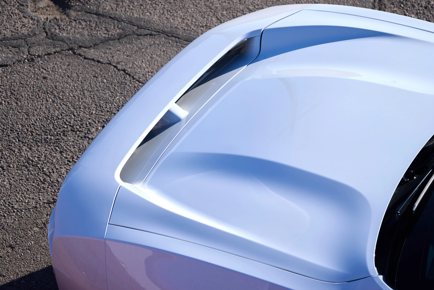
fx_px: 2556
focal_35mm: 212
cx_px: 217
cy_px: 145
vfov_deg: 6.5
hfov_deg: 9.7
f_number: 5.6
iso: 200
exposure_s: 1/160
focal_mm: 212
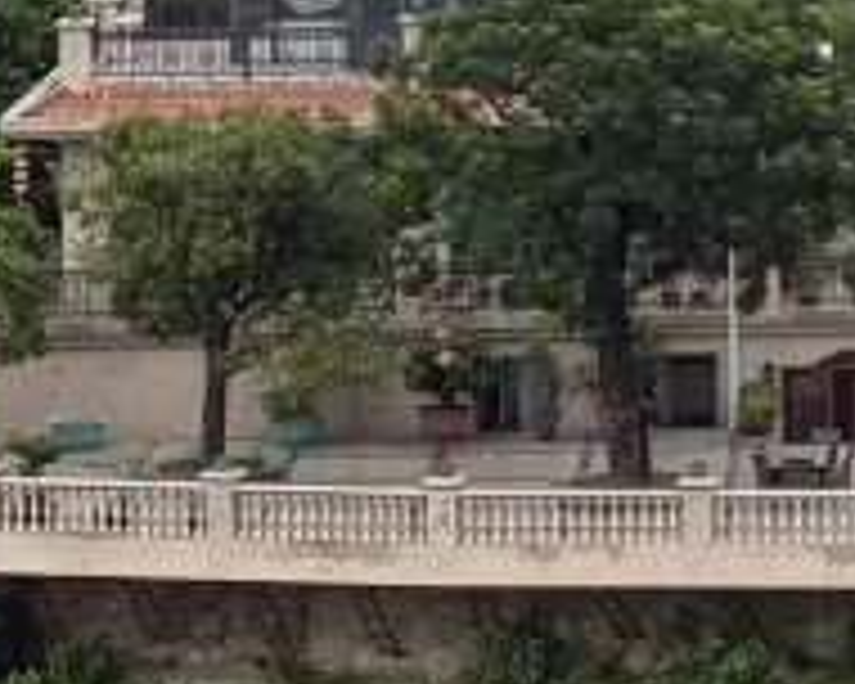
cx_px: 1431
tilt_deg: -3.9
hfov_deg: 7.1
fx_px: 6731
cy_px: -202
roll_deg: +0.1
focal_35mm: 266
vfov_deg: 5.8
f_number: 1.78
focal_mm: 6.76
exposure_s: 1/1754
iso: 64
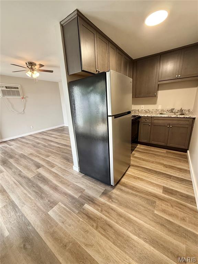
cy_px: 132
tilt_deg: -15.4
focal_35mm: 14
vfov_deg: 102.1
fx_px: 107
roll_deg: +2.7
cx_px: 99
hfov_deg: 85.7
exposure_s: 1/60
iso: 250
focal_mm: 2.22
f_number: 2.2
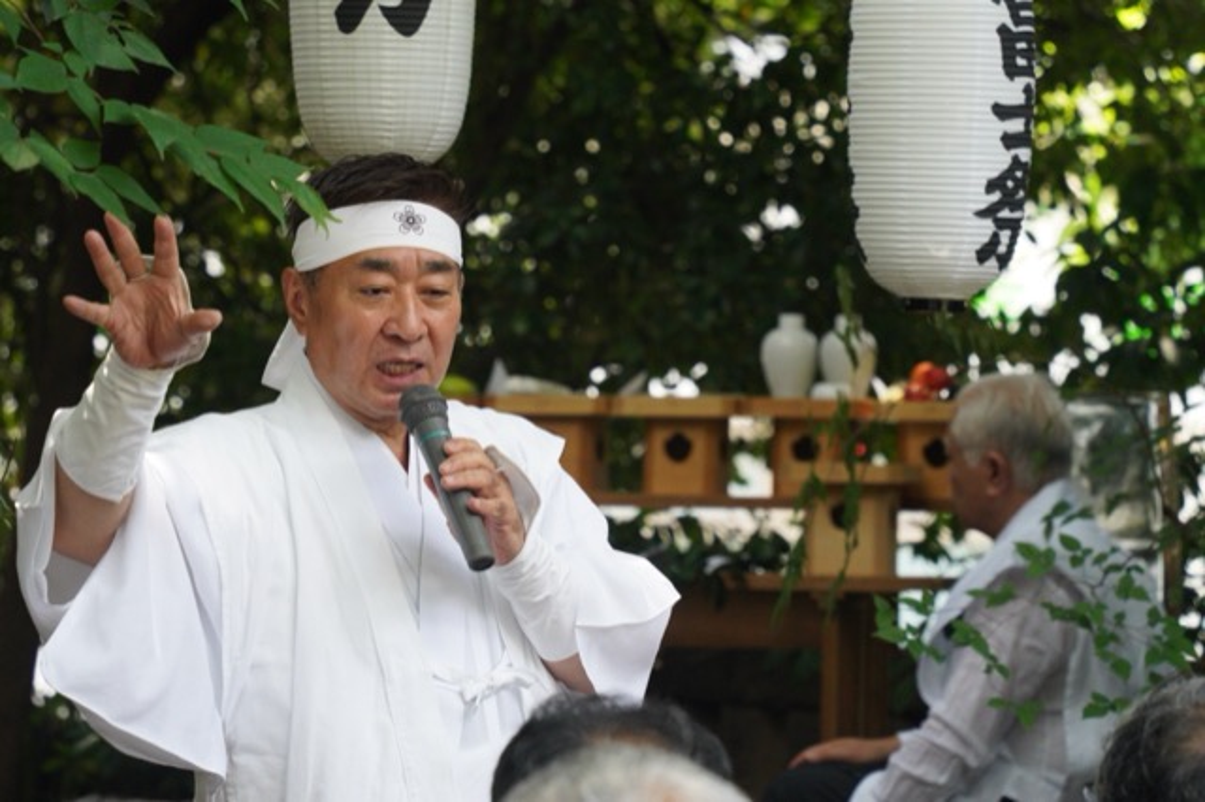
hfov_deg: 11.0
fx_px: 6256
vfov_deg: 7.3
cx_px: 602
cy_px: 401
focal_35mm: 187
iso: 2000
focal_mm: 125
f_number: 5.6
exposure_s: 1/400
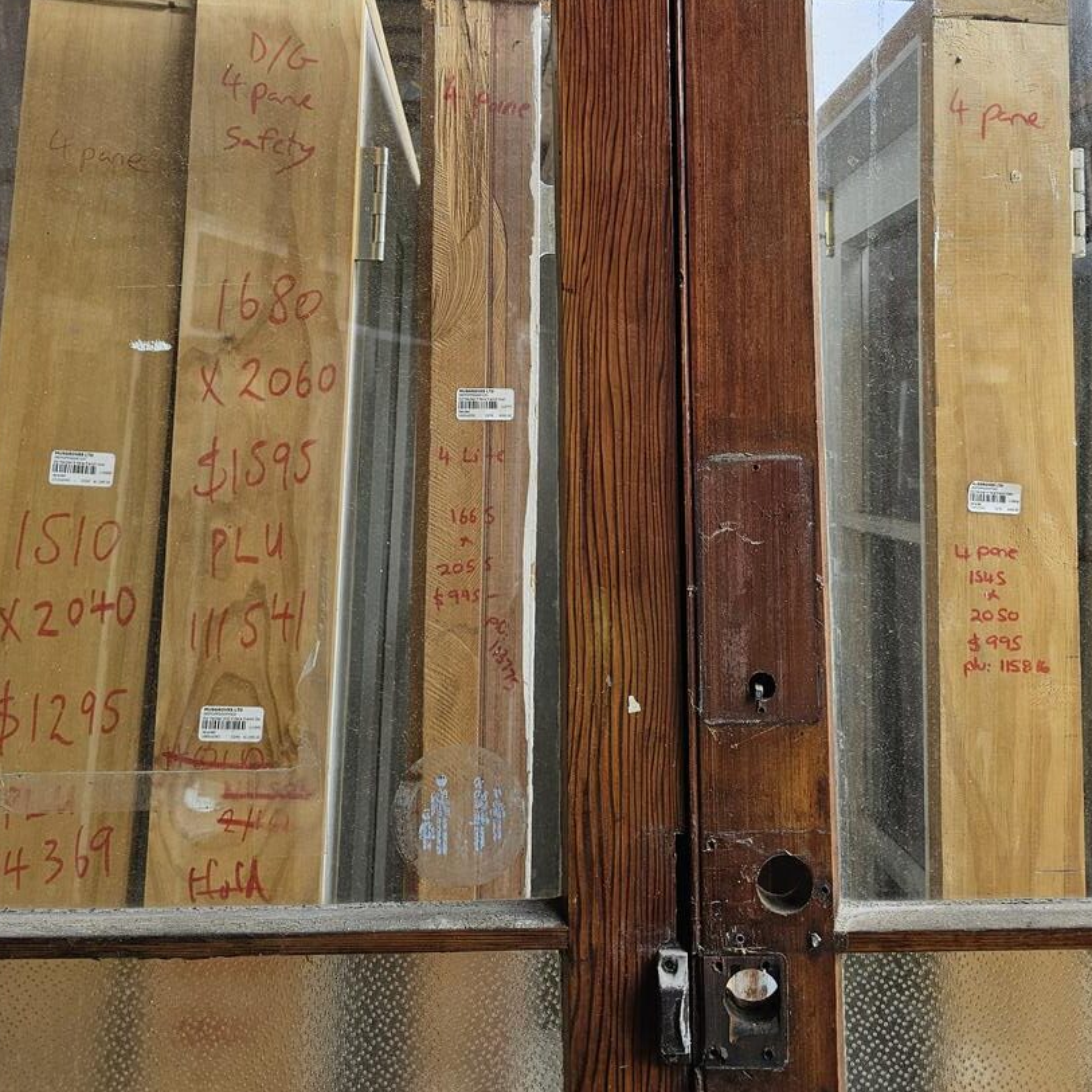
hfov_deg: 45.7
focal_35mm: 36
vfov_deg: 45.3
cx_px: 670
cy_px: 361
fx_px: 1285
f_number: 1.7
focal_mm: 6.3
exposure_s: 1/201
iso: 20
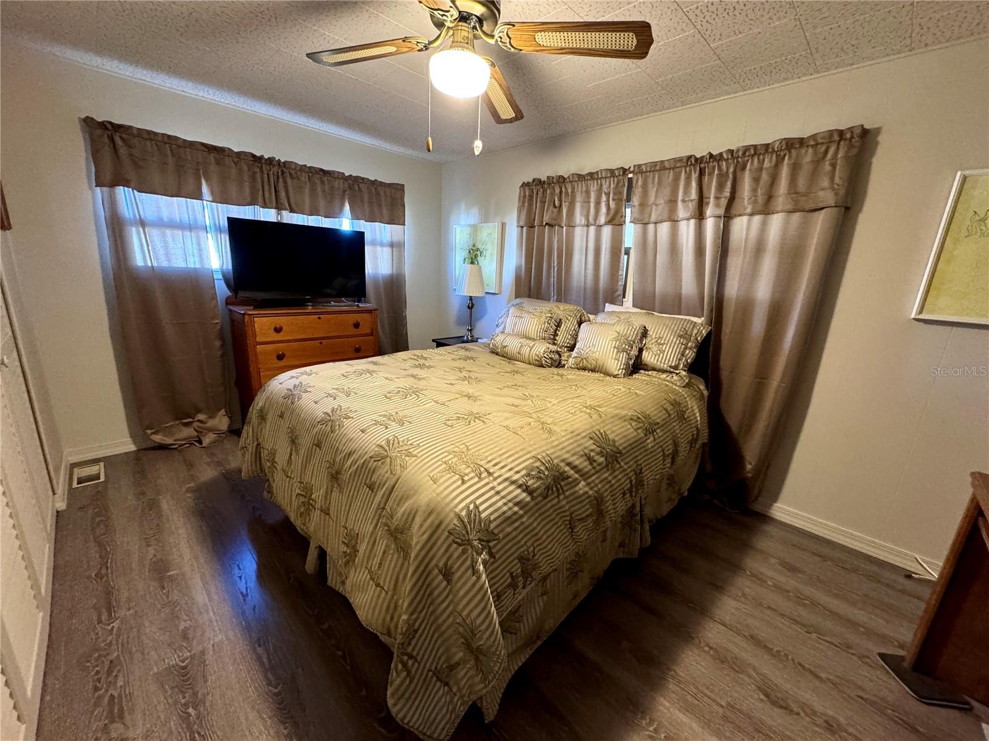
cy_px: 370
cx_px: 494
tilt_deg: -14.8
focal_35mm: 14
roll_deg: -3.3
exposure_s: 1/60
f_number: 2.2
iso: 500
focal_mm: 2.22
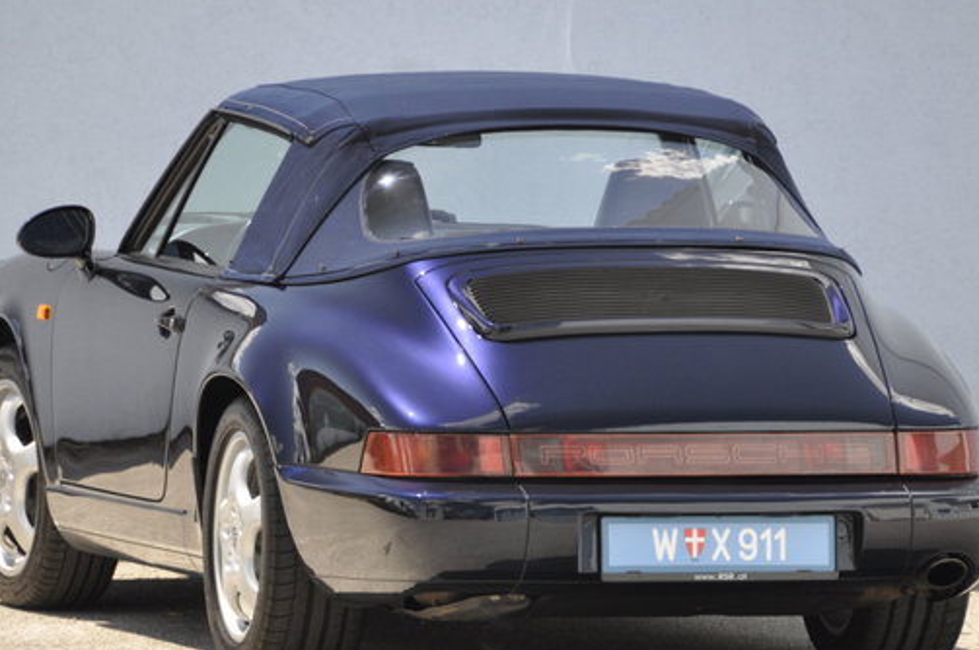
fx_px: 12439
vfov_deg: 3.0
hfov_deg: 4.5
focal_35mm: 458
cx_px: 494
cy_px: 442
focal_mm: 200
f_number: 6.3
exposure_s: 1/250
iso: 500
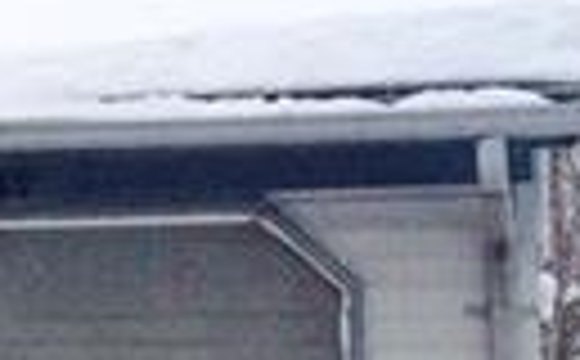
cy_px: 256
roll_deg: +0.9
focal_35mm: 153
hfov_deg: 11.9
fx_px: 2413
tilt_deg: +2.7
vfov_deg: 8.5
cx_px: -656
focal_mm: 4.15
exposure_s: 1/1642
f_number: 2.2
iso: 32
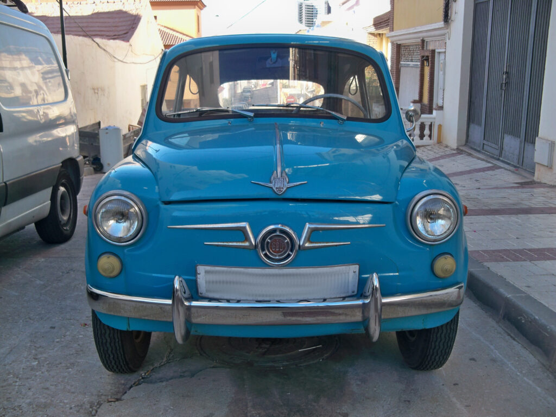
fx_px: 562
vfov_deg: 40.7
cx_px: 278
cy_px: 208
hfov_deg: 52.6
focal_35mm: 35
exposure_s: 1/125
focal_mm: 6.2
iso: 80
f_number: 3.5
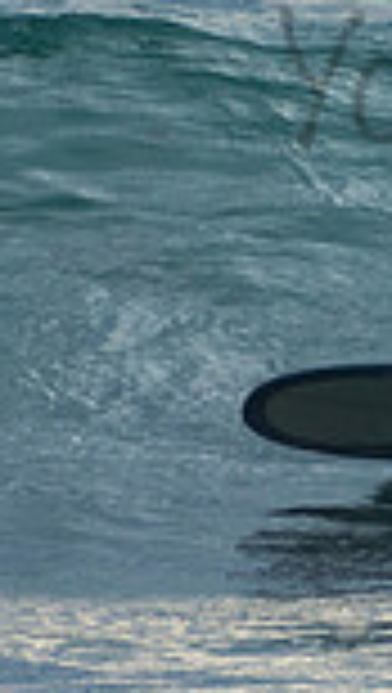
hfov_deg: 0.5
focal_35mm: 2366
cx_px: 743
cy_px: 38
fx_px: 43578
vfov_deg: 0.9
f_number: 5.6
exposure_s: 1/400
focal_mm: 400
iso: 320
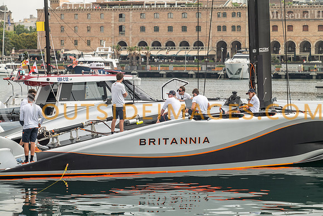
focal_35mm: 110
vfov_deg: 12.5
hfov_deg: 18.6
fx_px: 987
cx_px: 162
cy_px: 108
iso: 100
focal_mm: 110
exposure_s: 1/800
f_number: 3.5
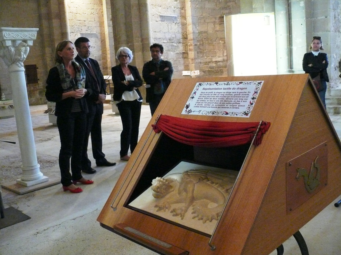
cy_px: 128
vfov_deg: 40.7
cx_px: 170
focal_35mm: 35
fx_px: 345
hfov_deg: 52.6
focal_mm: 7.5
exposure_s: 1/25
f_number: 2.8
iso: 800
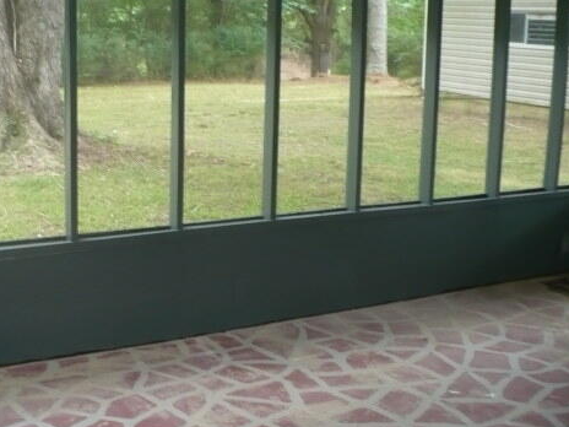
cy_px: 175
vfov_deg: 28.5
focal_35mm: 51
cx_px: 191
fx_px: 838
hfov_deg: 37.1
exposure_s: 1/30
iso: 200
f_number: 2.8
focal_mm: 6.1
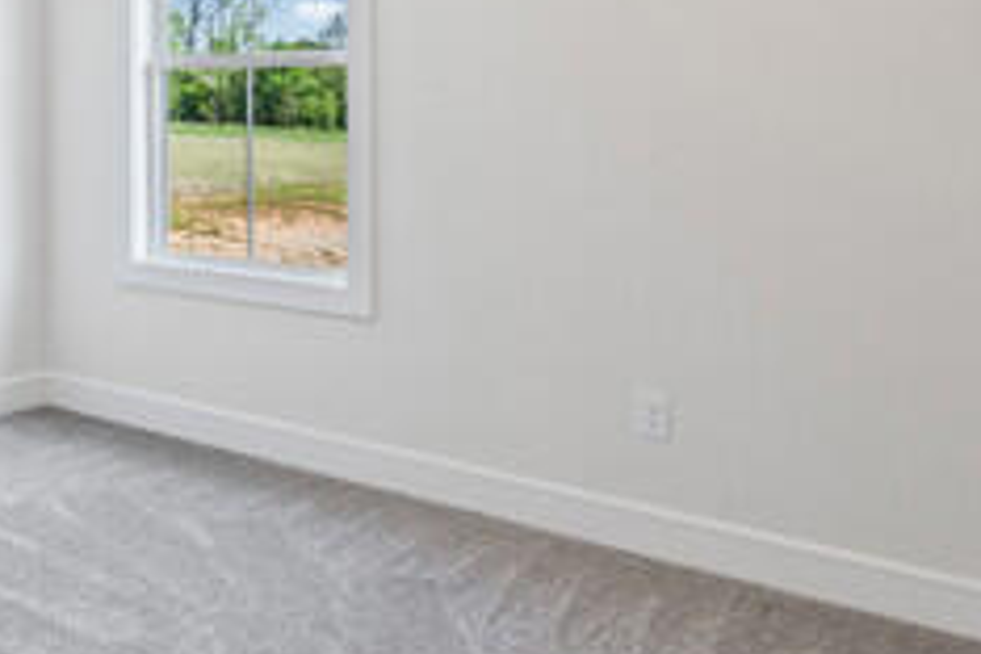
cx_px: 29
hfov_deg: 41.9
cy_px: 109
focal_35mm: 41
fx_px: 1117
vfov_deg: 31.6
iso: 800
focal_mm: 16
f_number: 11
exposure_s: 1/13
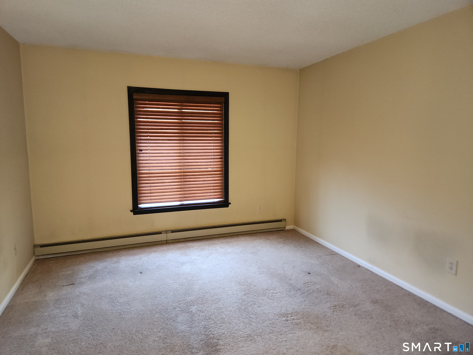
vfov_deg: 58.9
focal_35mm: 23
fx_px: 314
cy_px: 178
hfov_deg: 73.9
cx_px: 236
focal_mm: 5.4
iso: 125
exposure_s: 1/20
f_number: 1.8
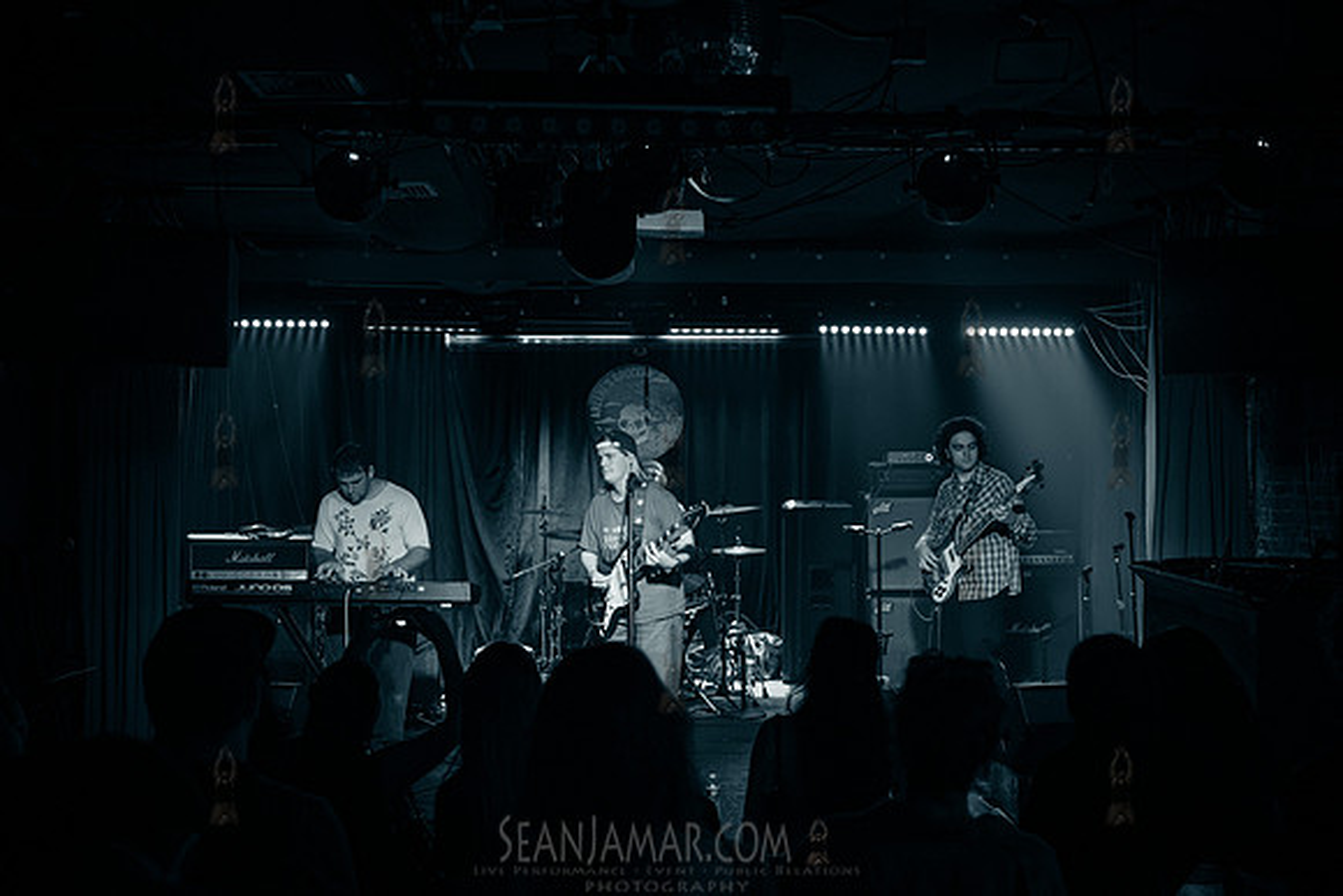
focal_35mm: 44
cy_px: 448
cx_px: 672
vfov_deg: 30.7
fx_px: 1633
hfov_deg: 44.7
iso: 16000
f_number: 3.2
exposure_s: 1/250
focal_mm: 43
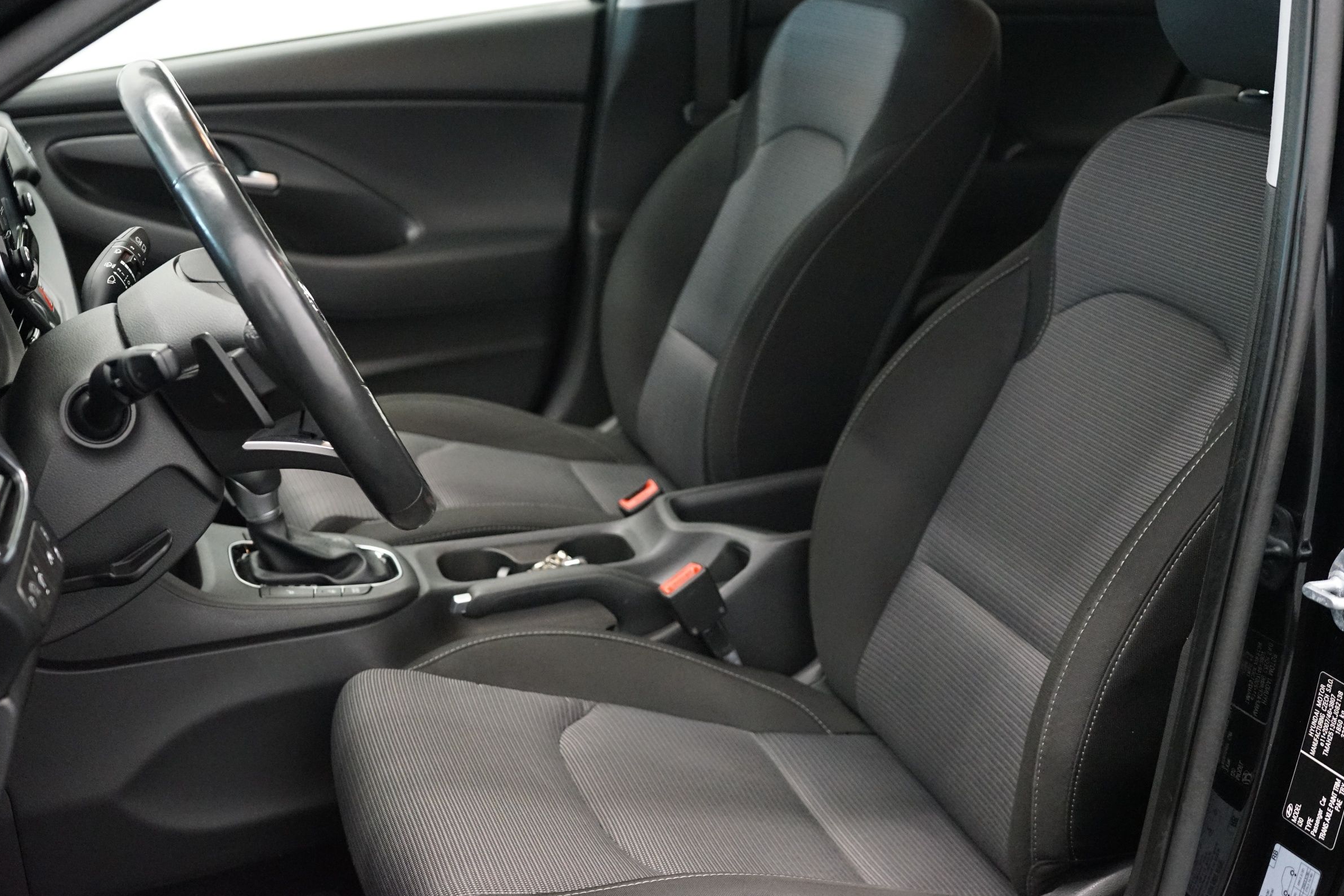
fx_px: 1680
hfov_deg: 43.6
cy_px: 440
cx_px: 677
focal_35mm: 45
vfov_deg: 29.9
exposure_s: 1/100
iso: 6400
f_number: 4.5
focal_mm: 43
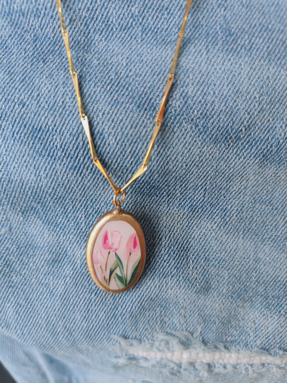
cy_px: 192
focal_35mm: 24
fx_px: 265
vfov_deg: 71.6
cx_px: 144
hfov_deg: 56.8
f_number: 1.8
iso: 160
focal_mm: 5.59
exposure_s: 1/50
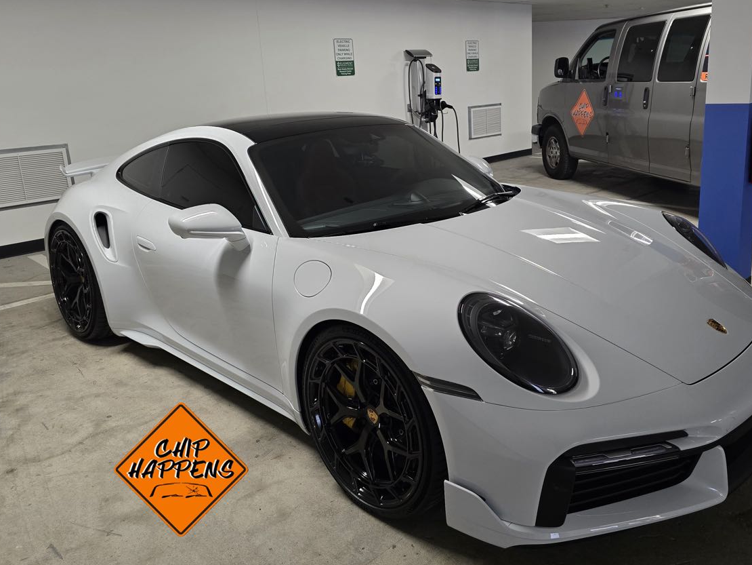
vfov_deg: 48.0
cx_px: 421
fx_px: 630
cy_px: 231
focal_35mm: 29
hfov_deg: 61.5
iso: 400
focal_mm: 6.3
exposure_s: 1/120
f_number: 1.7
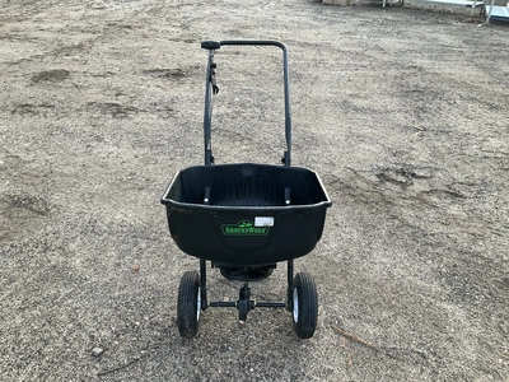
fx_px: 426
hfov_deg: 61.7
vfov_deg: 48.2
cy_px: 191
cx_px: 254
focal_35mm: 29
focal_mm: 3
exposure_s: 1/121
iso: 64
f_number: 1.8
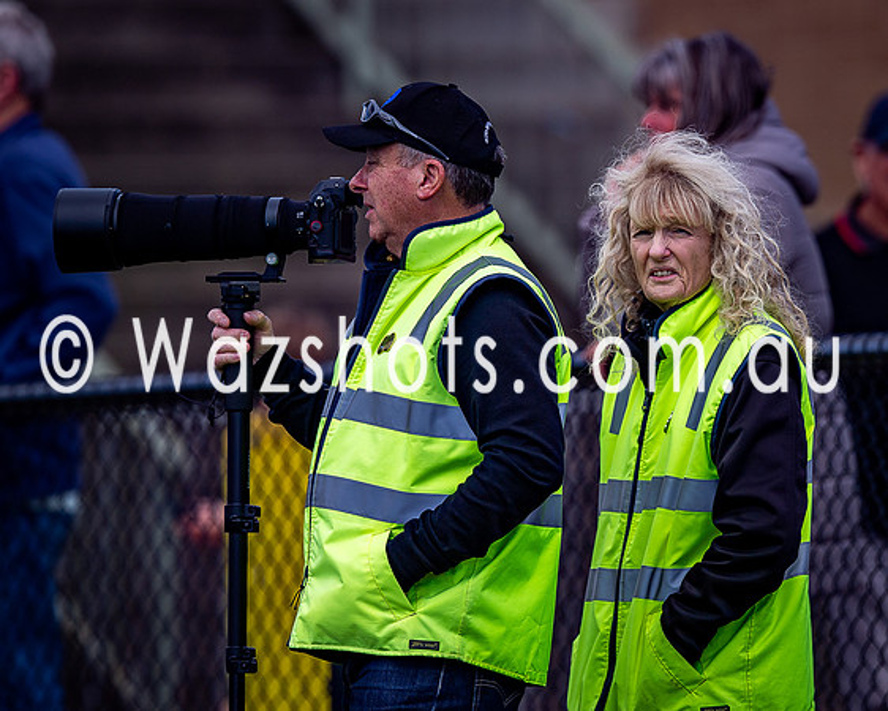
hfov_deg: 2.4
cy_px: 251
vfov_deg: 1.9
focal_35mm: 822
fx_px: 21619
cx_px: 619
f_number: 4
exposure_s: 1/1600
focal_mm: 500
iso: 160
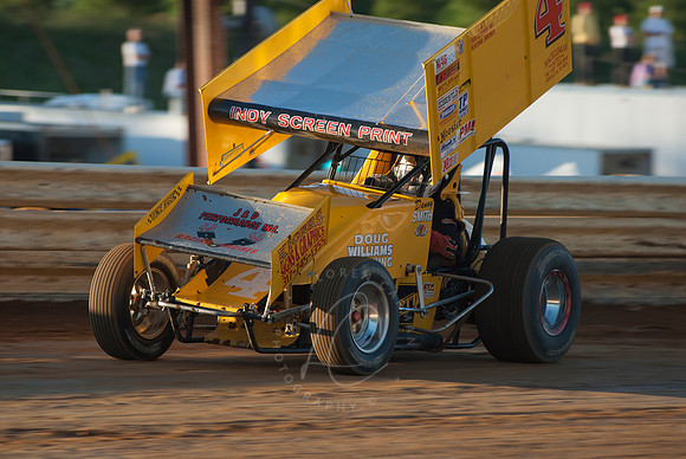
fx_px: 5722
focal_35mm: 300
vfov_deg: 4.6
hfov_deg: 6.9
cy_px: 230
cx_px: 343
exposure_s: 1/500
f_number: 4
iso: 100
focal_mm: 200
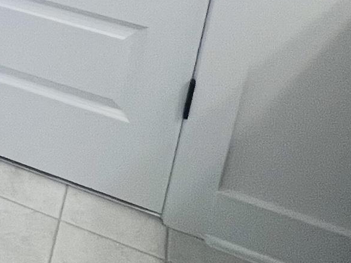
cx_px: -186
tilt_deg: -15.9
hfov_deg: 22.8
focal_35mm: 68
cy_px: -180
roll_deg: -3.3
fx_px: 689
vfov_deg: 18.1
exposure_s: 1/120
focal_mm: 1.57
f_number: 1.8
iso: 100
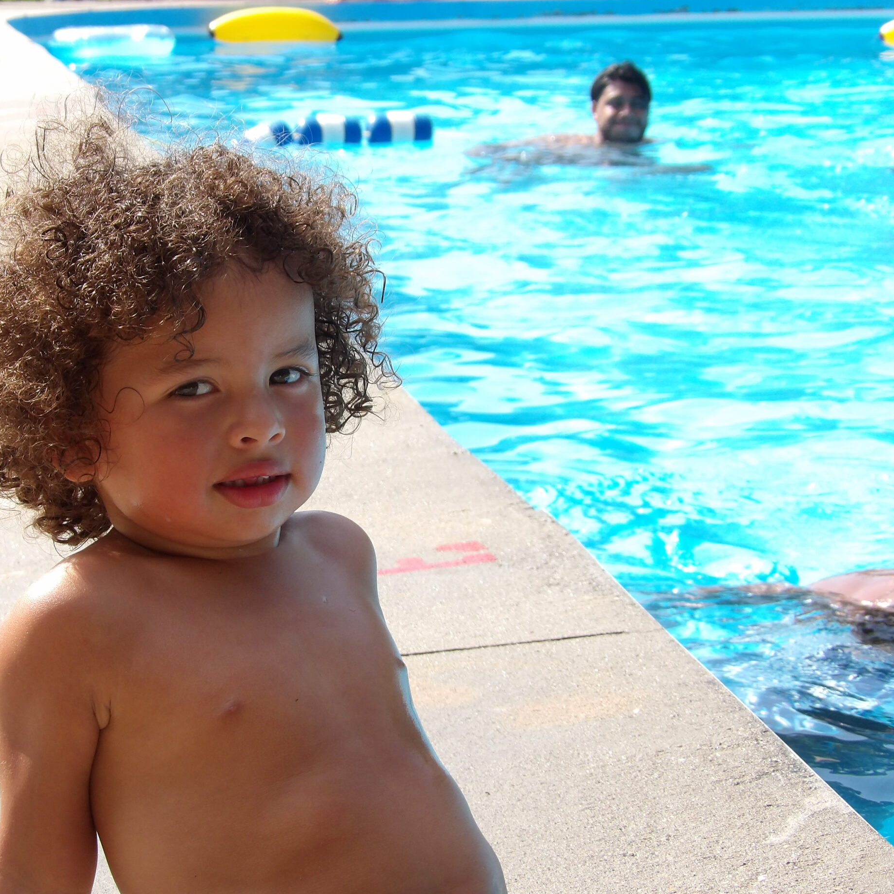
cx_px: 327
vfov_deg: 16.6
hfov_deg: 16.6
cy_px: 450
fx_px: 3068
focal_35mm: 105
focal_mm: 15.3
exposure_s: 1/298
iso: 100
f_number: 4.1
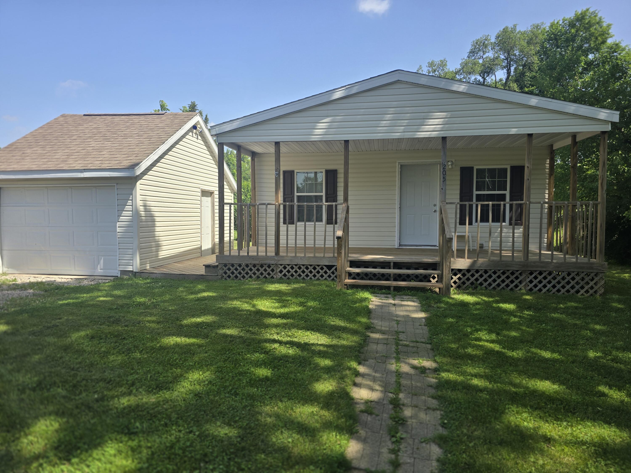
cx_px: 316
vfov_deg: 58.9
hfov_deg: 73.9
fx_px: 419
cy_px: 236
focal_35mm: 23
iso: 12
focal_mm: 6.3
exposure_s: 1/430
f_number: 1.7
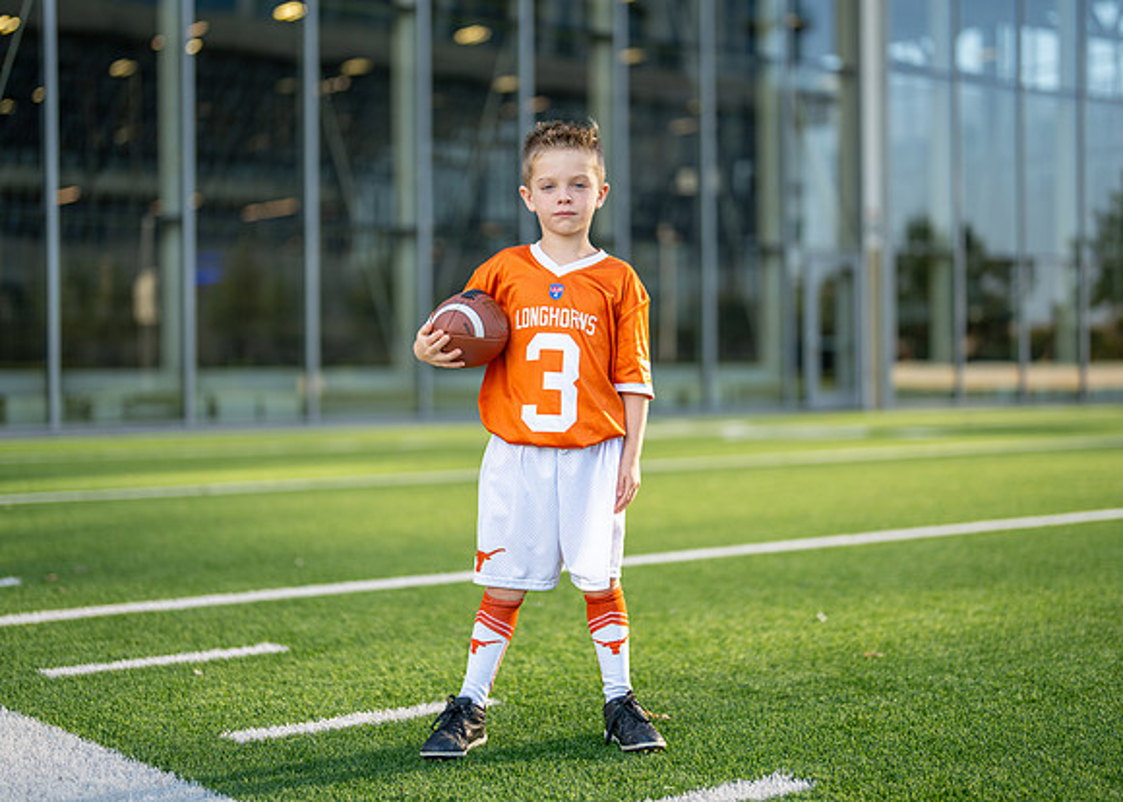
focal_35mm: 56
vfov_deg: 25.3
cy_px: 376
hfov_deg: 34.9
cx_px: 575
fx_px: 1786
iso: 100
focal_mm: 50
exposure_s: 1/2000
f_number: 1.2
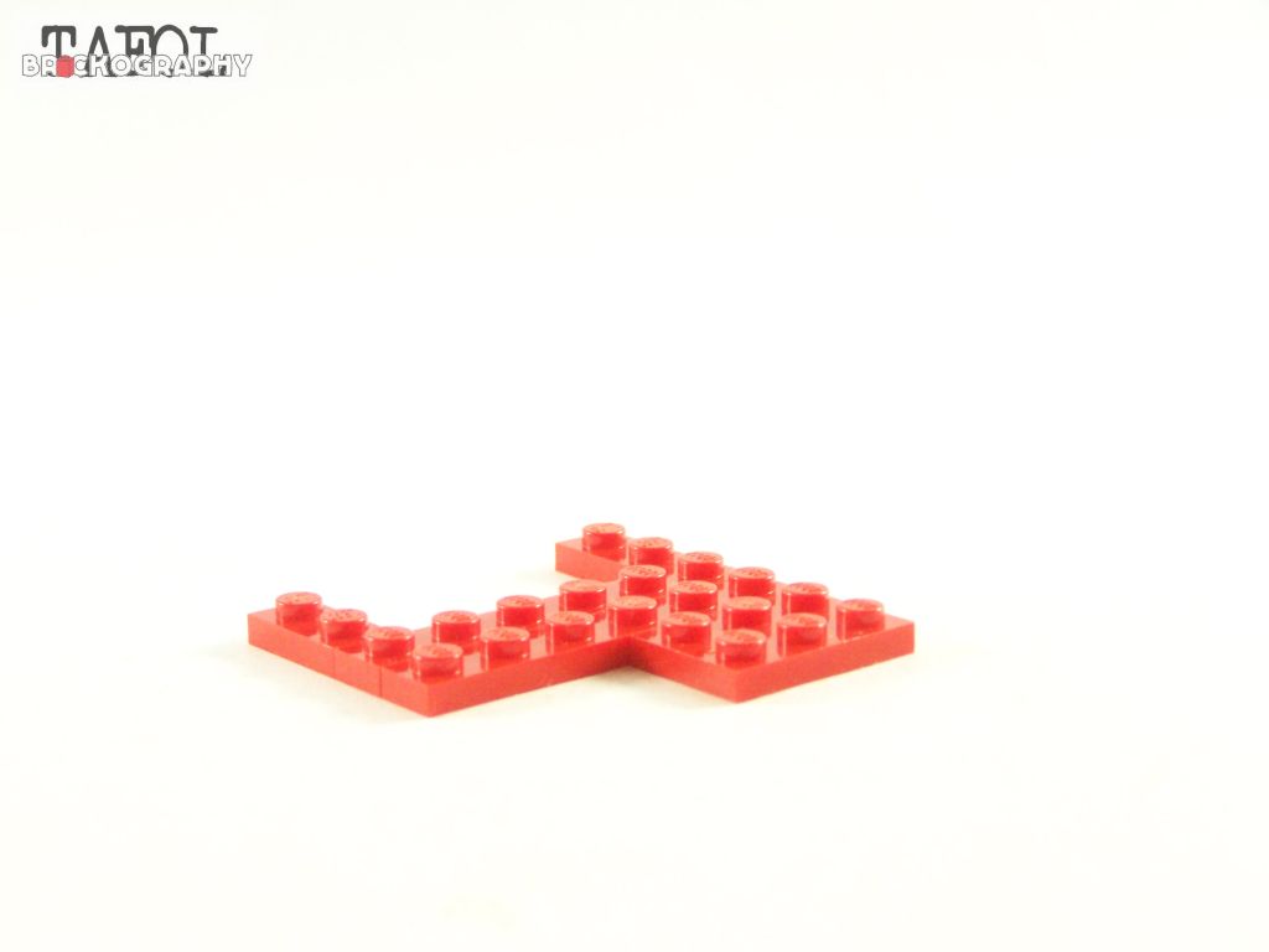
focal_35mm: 75
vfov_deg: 19.6
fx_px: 2749
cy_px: 476
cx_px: 634
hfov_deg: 26.0
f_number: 3.2
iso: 400
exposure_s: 1/60
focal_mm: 12.4
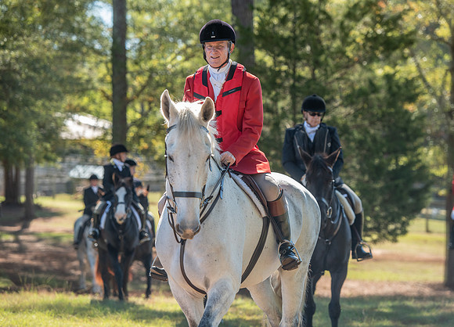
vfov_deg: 11.0
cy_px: 164
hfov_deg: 15.2
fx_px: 1704
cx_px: 245
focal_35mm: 132
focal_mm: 125
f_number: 4
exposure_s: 1/320
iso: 280
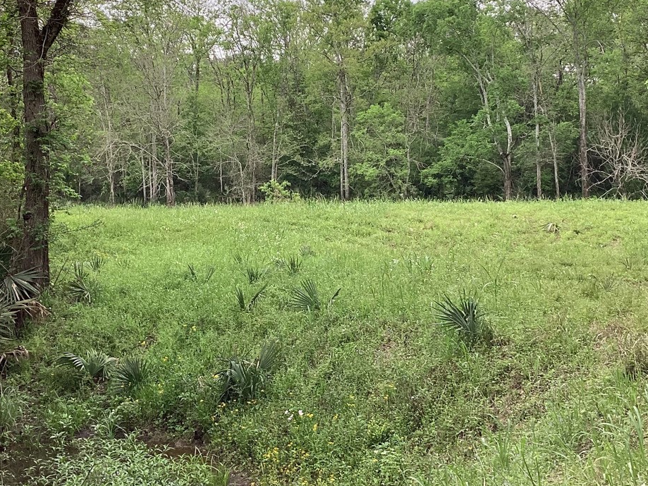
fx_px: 1011
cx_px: 311
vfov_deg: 26.9
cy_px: 166
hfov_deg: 35.5
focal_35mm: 54
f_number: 2.4
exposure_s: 1/120
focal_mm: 3.3
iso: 25
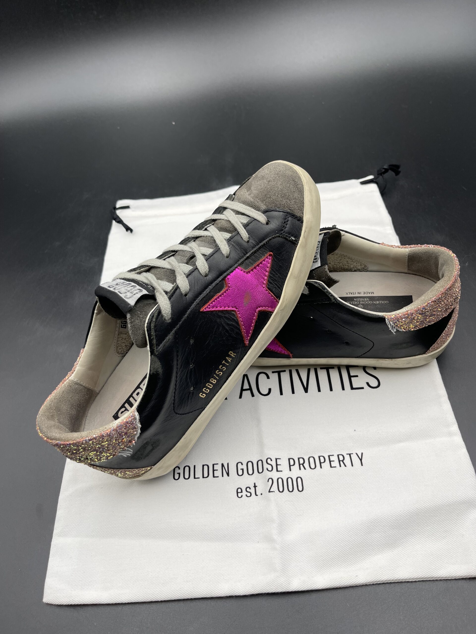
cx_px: 238
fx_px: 477
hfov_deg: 53.1
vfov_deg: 67.3
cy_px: 317
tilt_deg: -54.6
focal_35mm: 26
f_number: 1.6
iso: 32
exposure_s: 1/567
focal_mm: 5.1
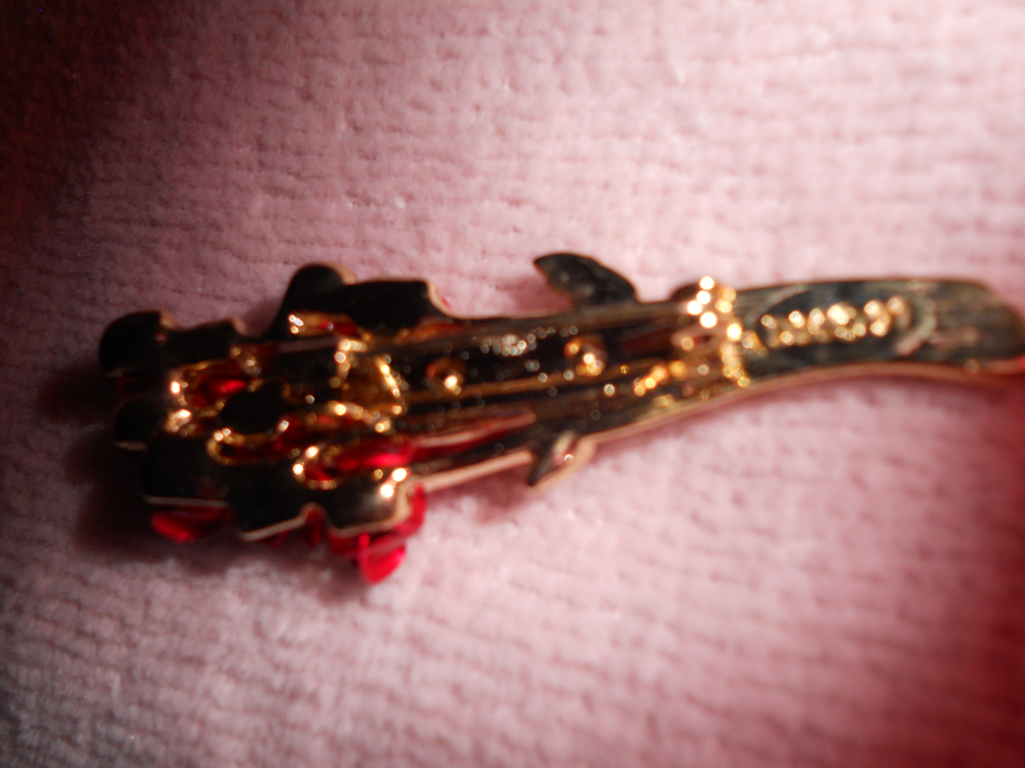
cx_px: 512
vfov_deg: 44.2
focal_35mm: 32
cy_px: 384
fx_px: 948
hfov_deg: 56.8
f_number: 8.8
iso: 80
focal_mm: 5.8
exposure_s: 1/25
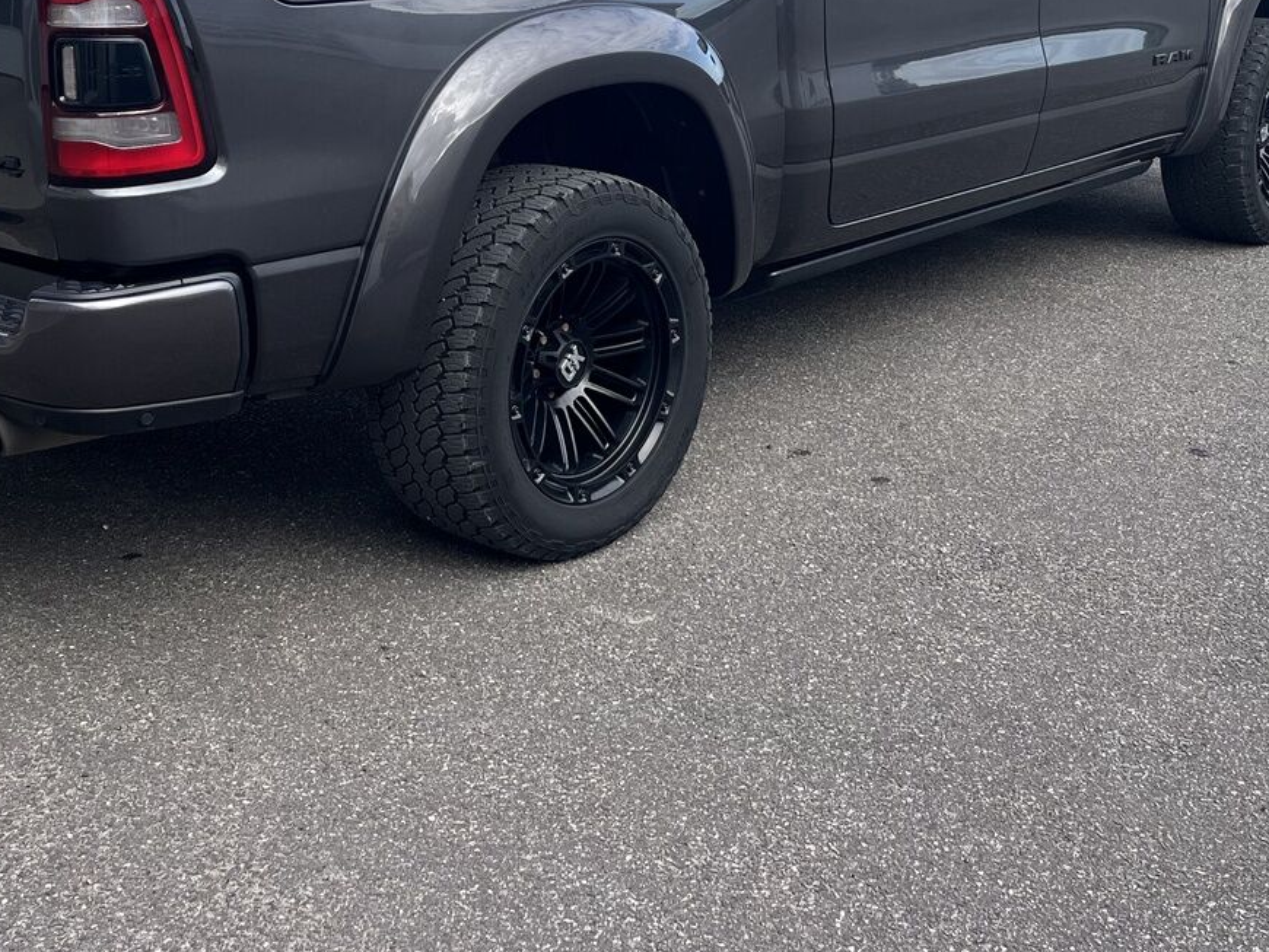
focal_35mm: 51
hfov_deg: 37.4
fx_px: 1870
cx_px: 574
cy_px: 50
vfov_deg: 27.3
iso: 50
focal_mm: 5.1
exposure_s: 1/1776
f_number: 1.6
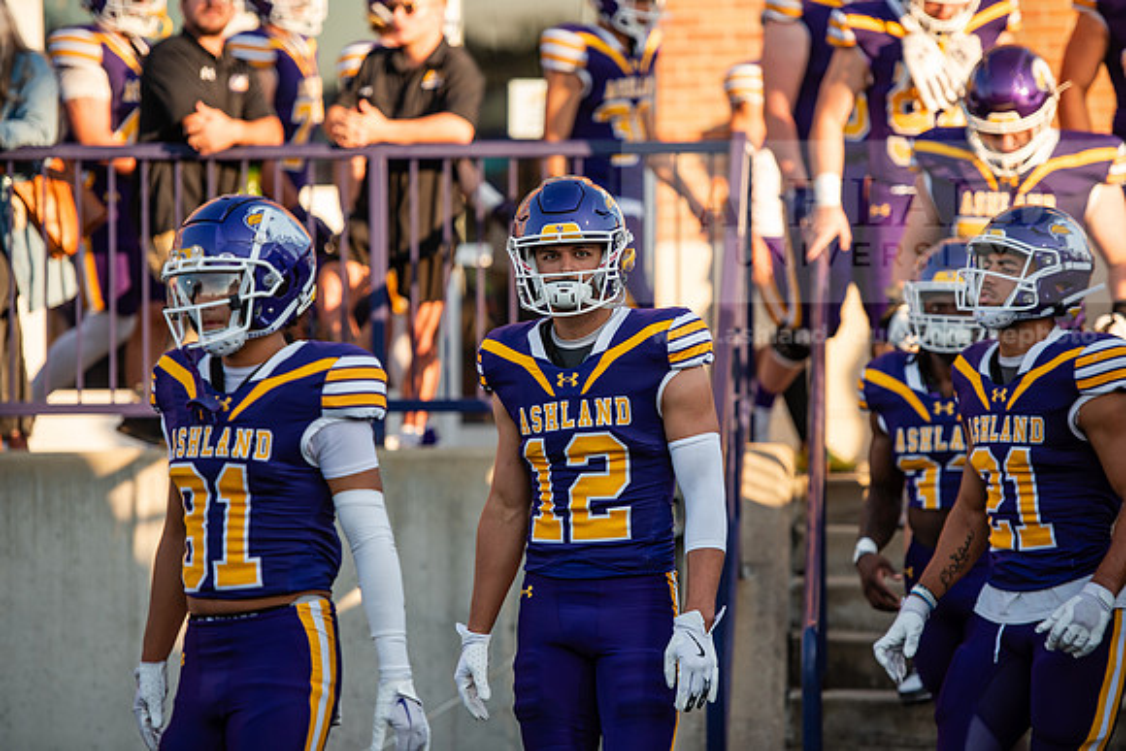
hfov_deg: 11.7
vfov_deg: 7.9
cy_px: 376
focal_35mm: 175
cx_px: 563
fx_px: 5475
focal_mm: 175
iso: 250
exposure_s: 1/800
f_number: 3.2
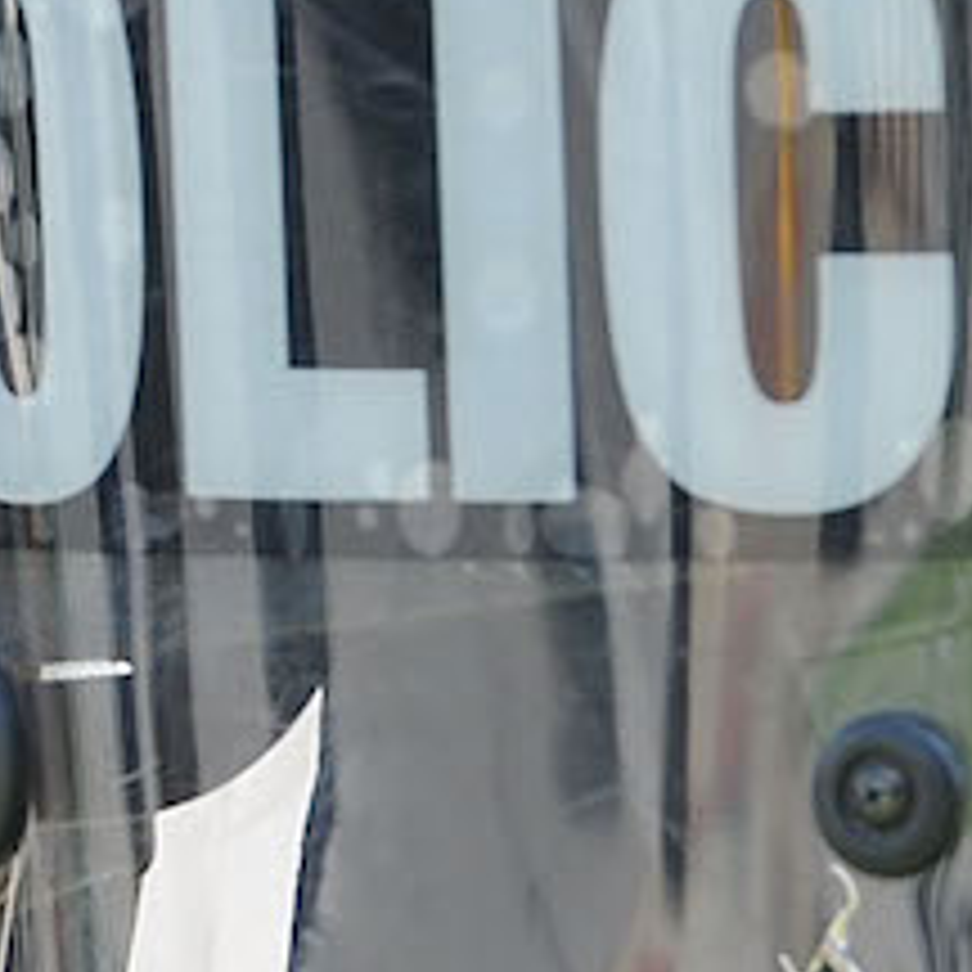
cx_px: -63
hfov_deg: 1.5
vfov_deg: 1.5
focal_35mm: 1182
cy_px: 94
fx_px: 37550
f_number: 5
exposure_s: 1/1000
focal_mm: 200
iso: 560
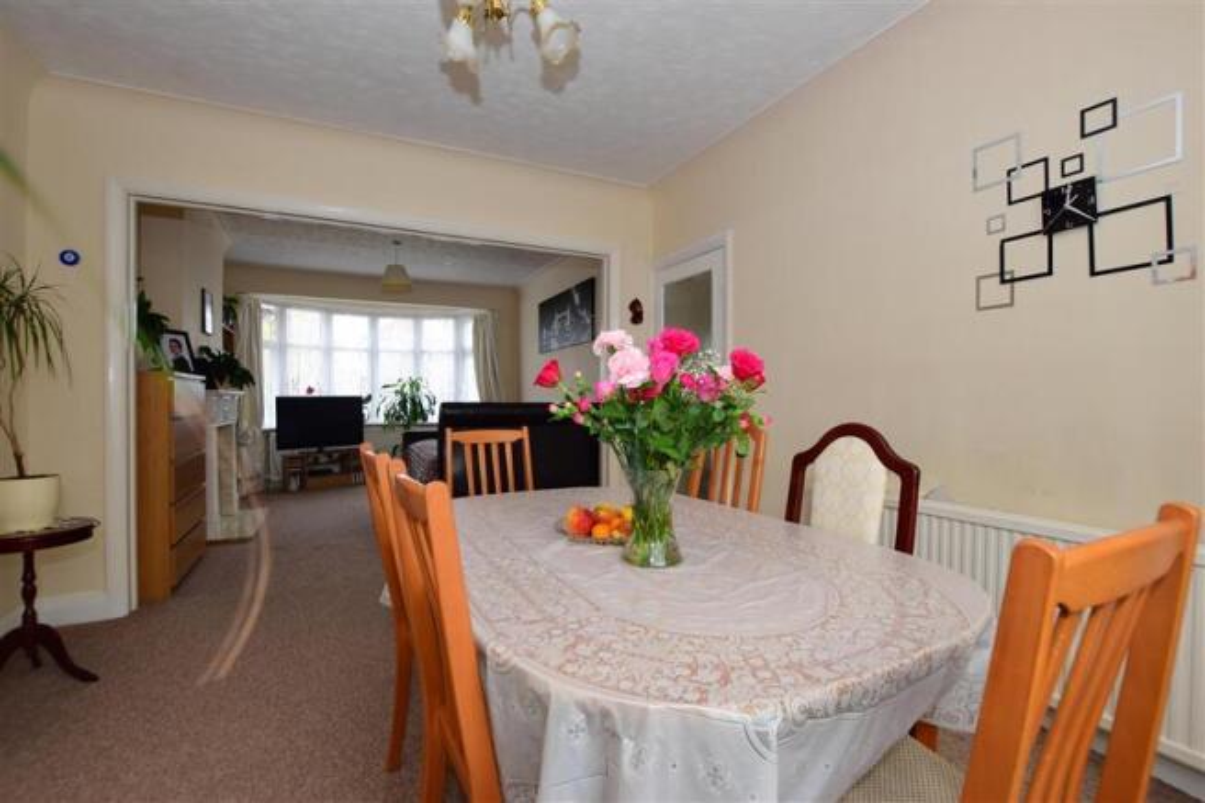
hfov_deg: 100.4
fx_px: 502
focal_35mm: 15
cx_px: 602
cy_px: 402
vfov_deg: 77.3
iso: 400
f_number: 8
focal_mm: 10
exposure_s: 1/13
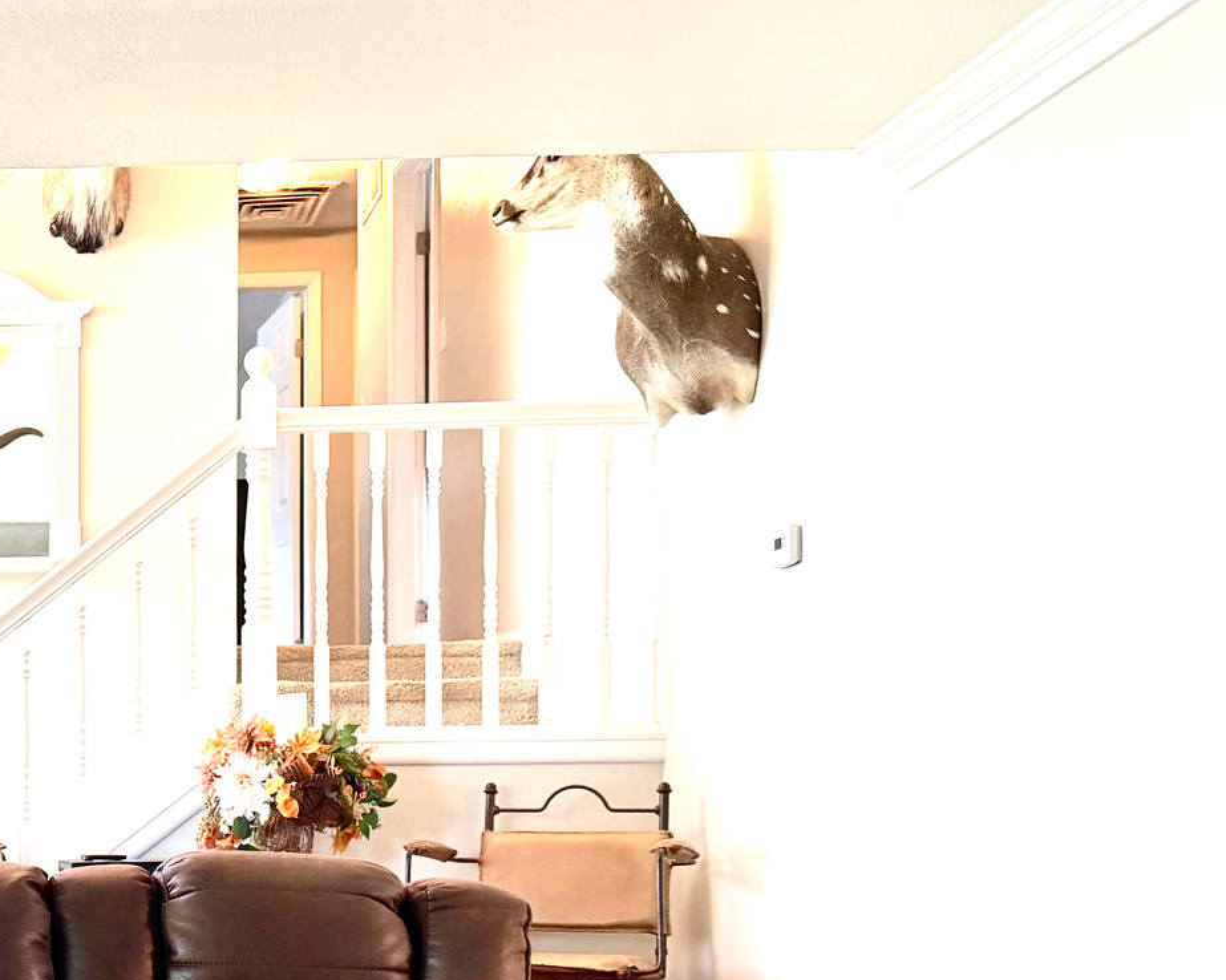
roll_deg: -1.3
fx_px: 1886
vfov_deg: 28.5
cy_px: 795
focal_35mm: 52
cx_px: -85
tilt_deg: -0.4
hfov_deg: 32.2
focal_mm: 6.76
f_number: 1.78
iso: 200
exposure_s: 1/60
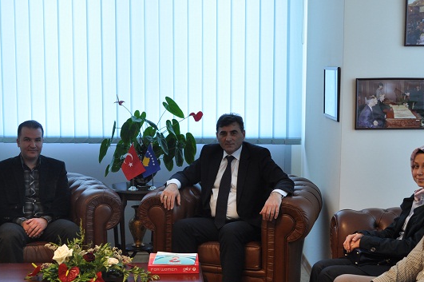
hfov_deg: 33.4
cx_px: 202
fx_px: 706
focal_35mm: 60
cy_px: 167
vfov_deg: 22.5
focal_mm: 30
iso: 320
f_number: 5.6
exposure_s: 1/30
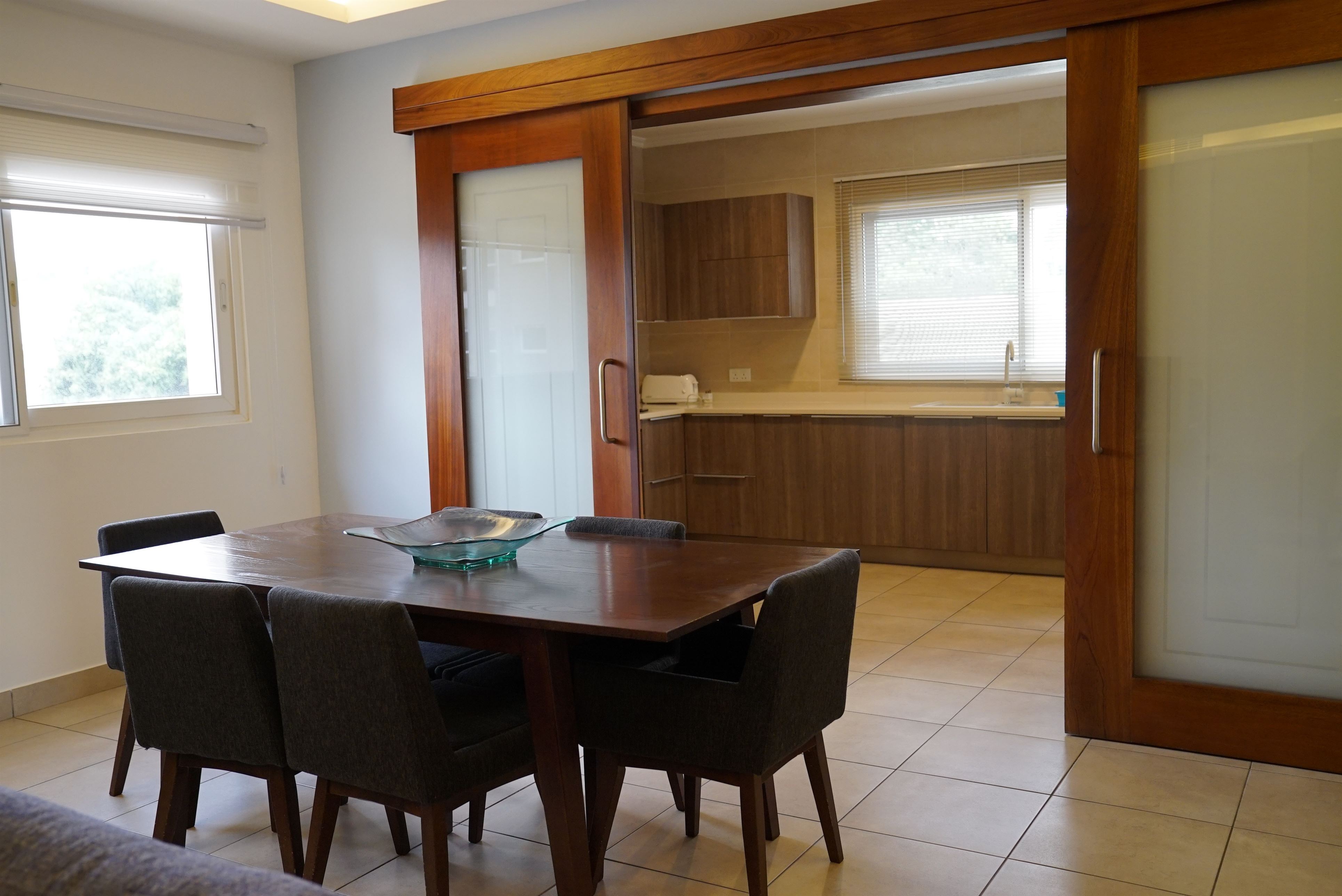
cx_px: 671
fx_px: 1194
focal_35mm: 32
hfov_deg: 58.7
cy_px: 448
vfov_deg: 41.2
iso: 1600
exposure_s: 1/160
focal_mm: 32
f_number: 4
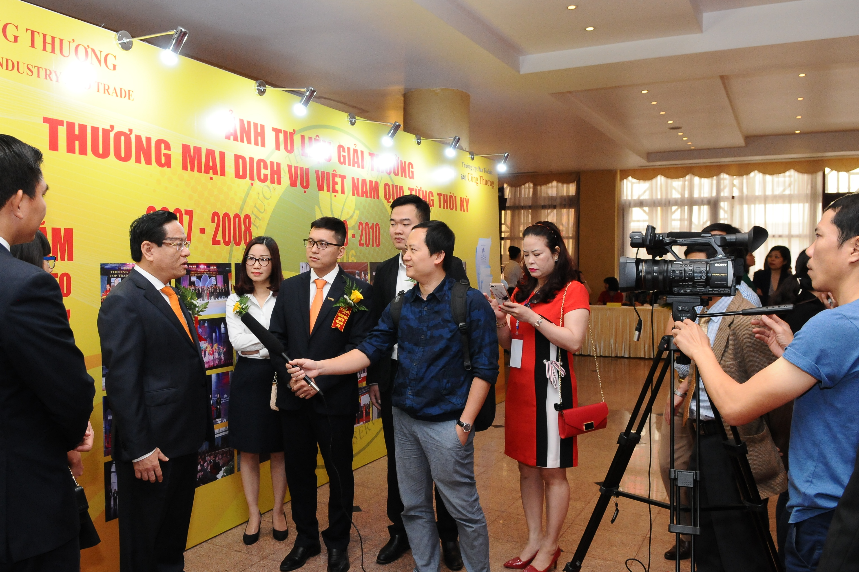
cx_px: 390
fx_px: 681
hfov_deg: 64.3
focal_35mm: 29
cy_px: 271
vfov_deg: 45.6
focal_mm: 17
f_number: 4.5
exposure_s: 1/60
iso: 1250
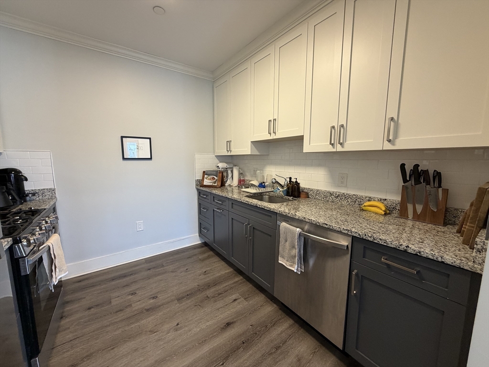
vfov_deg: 85.7
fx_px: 198
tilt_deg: -7.3
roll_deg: +0.2
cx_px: 244
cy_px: 184
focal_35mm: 14
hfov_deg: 102.1
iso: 200
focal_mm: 2.22
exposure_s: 1/60
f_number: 2.2
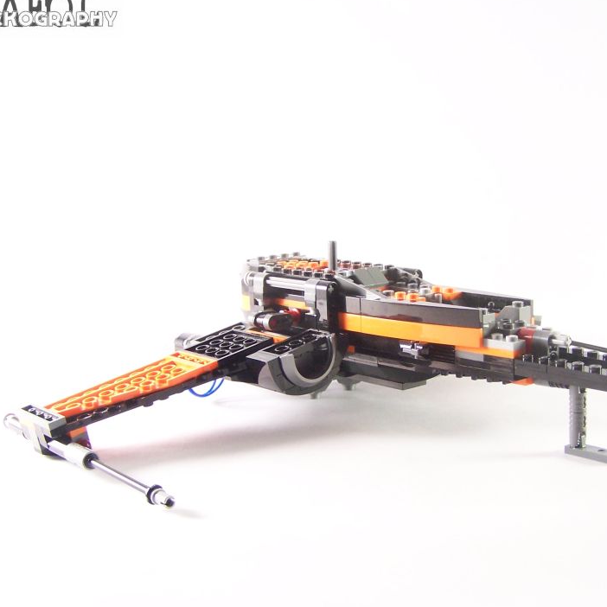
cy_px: 305
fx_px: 972
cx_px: 384
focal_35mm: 49
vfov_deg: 34.7
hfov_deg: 34.5
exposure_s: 1/20
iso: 200
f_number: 3.2
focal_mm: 6.3
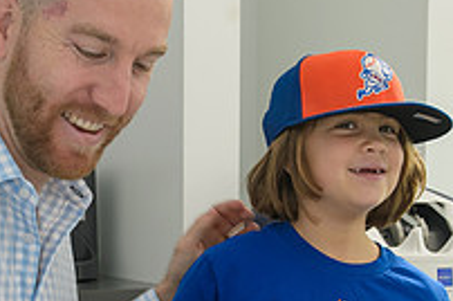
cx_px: 119
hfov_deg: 22.0
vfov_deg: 14.7
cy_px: 256
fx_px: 1156
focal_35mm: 92
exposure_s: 1/160
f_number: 5.6
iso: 500
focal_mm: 32
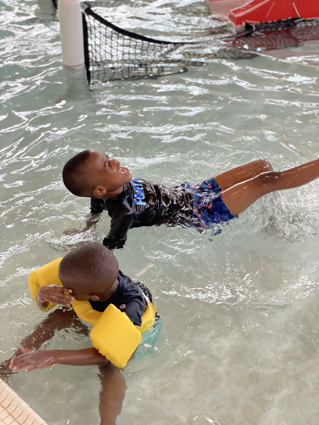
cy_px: 212
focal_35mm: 52
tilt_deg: -34.0
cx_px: 160
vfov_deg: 36.8
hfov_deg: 28.0
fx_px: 639
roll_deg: +0.6
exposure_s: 1/120
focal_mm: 6
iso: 160
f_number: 2
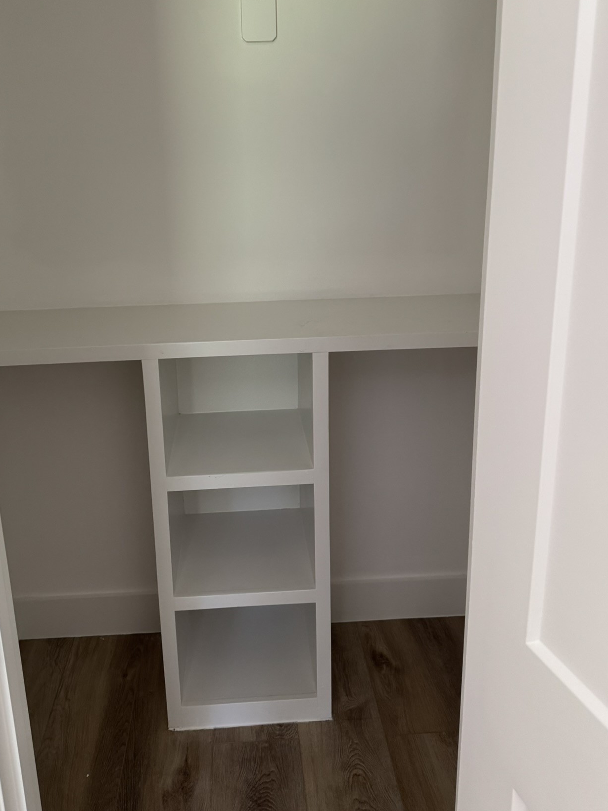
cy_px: 334
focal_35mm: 30
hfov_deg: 46.7
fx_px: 702
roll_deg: +2.3
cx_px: 262
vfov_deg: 59.6
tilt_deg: -14.0
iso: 320
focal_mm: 6.76
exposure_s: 1/60
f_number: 1.78
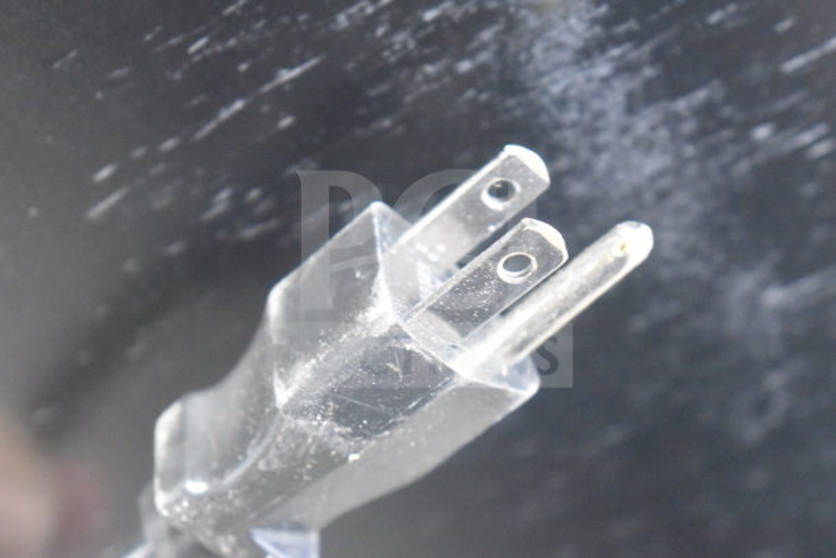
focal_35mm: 82
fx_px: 1916
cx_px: 418
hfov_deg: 24.6
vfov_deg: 16.6
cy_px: 279
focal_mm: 55
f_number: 5.6
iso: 9000
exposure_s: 1/100
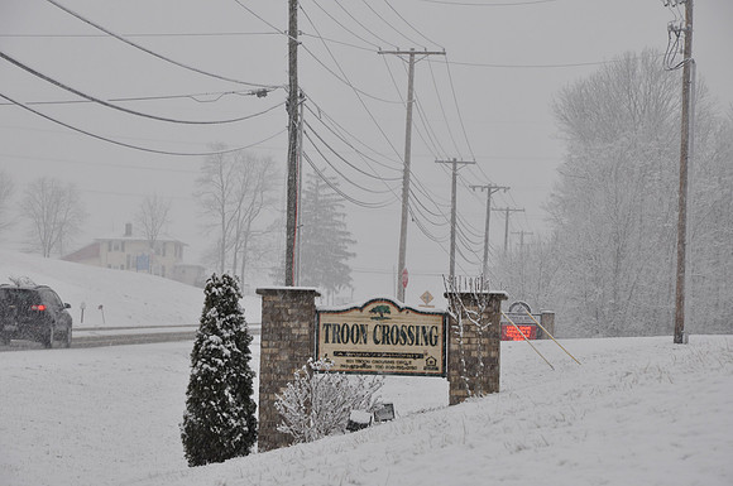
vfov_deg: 8.7
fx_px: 3202
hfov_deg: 13.1
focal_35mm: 158
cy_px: 243
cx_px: 366
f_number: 11
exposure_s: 1/80
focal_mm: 105
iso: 200
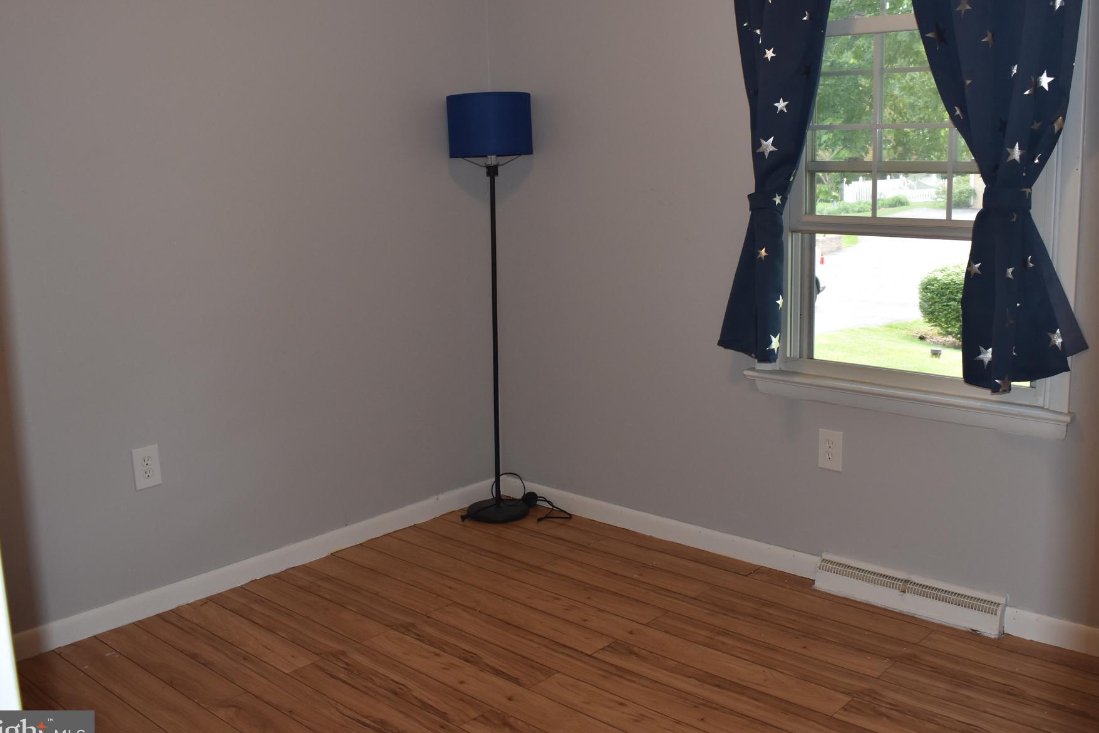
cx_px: 597
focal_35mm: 35
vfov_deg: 37.8
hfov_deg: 54.4
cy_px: 329
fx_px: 1068
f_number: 5.6
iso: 640
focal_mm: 20
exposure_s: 1/125
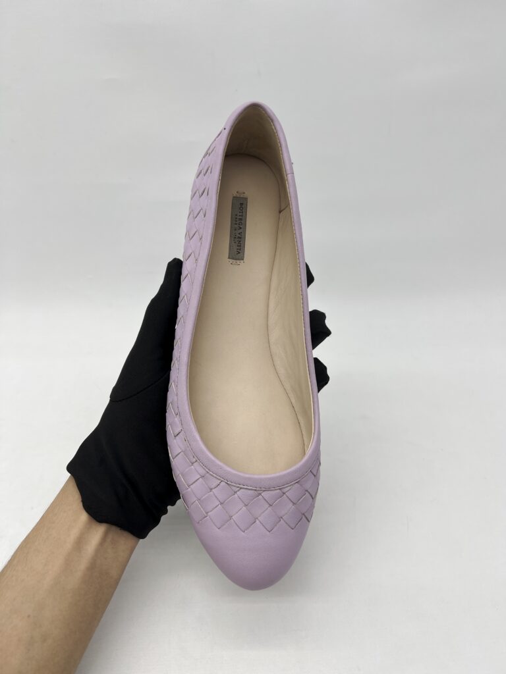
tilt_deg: -36.0
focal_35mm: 26
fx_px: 507
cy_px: 337
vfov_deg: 67.3
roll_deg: -0.7
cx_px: 253
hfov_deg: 53.1
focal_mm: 5.7
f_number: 1.5
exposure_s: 1/197
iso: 40
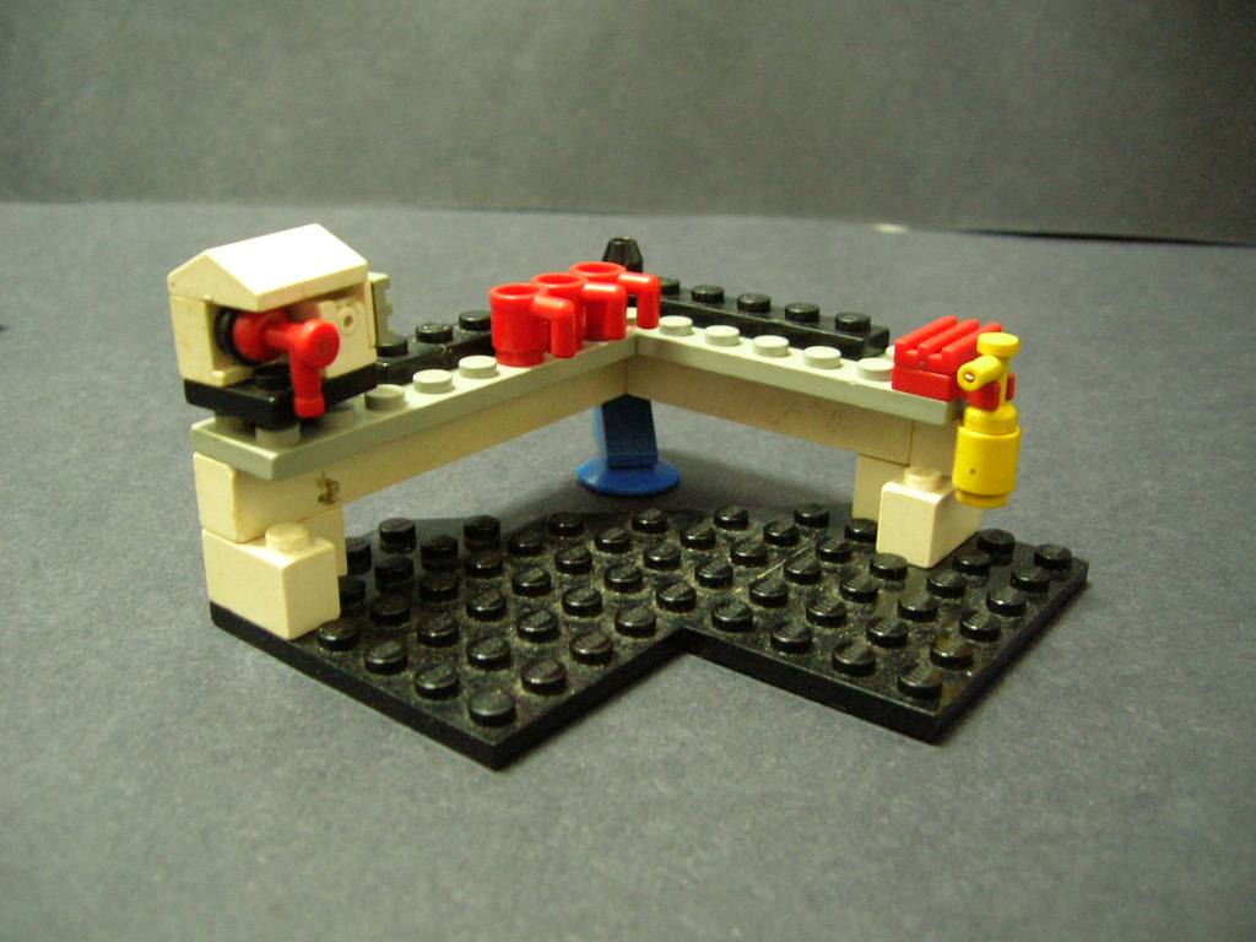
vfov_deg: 41.8
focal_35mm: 34
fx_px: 1234
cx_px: 628
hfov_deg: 54.0
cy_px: 471
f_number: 2.9
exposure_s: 1/1.1
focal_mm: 5.7
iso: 200
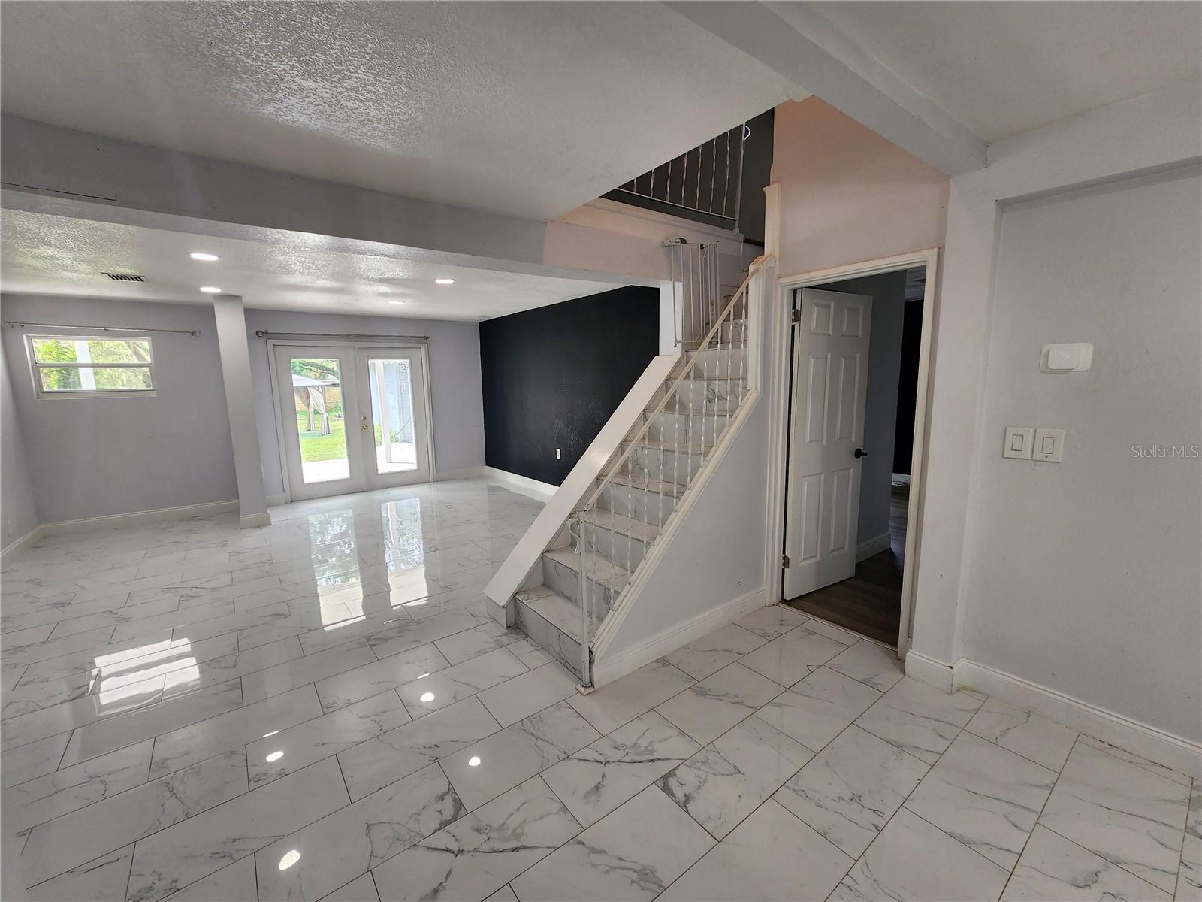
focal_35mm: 13
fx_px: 451
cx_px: 601
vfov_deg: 89.9
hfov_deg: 106.2
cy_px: 451
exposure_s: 1/60
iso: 64
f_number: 2.2
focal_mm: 2.2
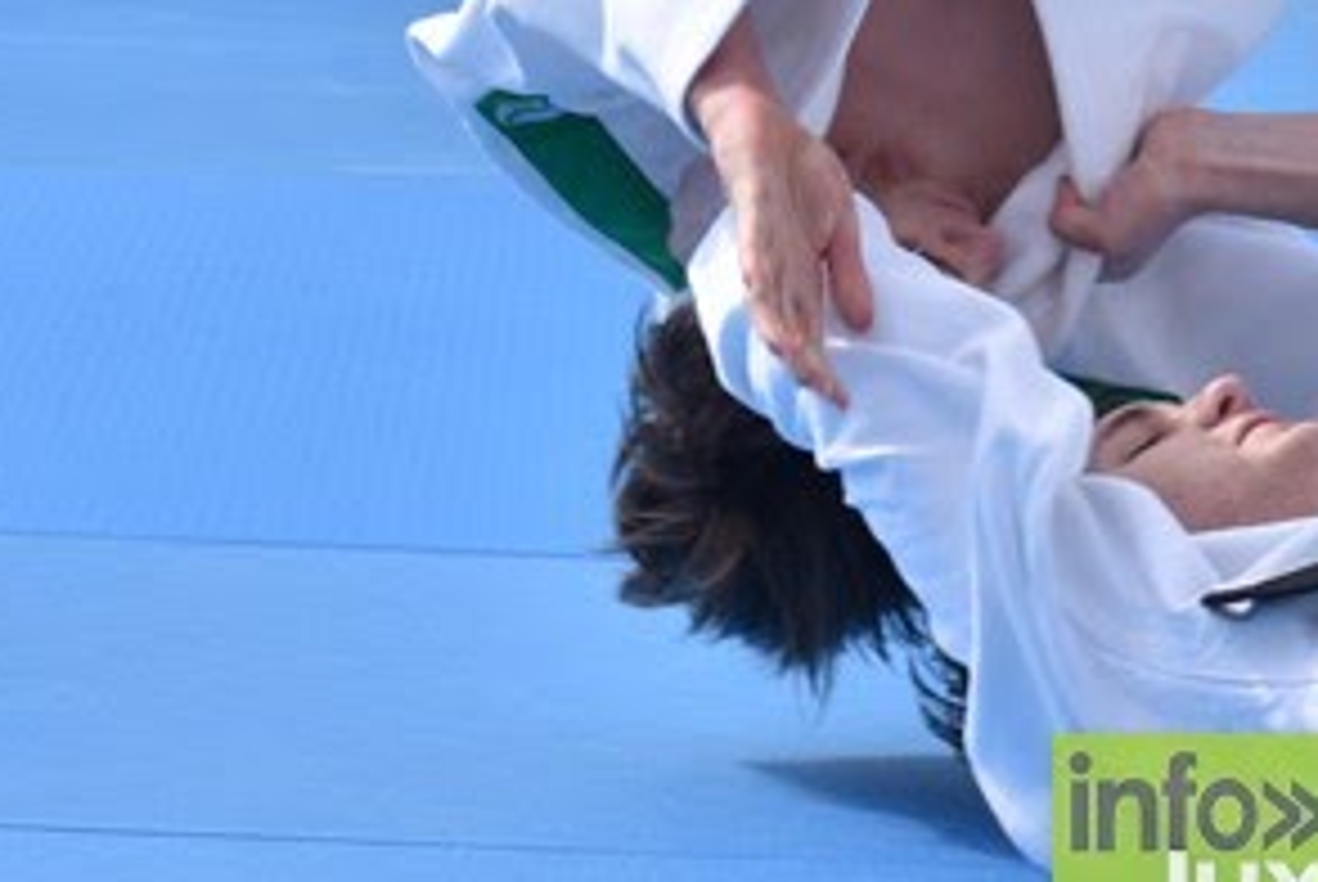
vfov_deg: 5.2
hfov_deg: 7.8
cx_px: 1197
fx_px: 9601
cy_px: -556
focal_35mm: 262
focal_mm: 50
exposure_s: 1/500
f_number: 6.3
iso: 100
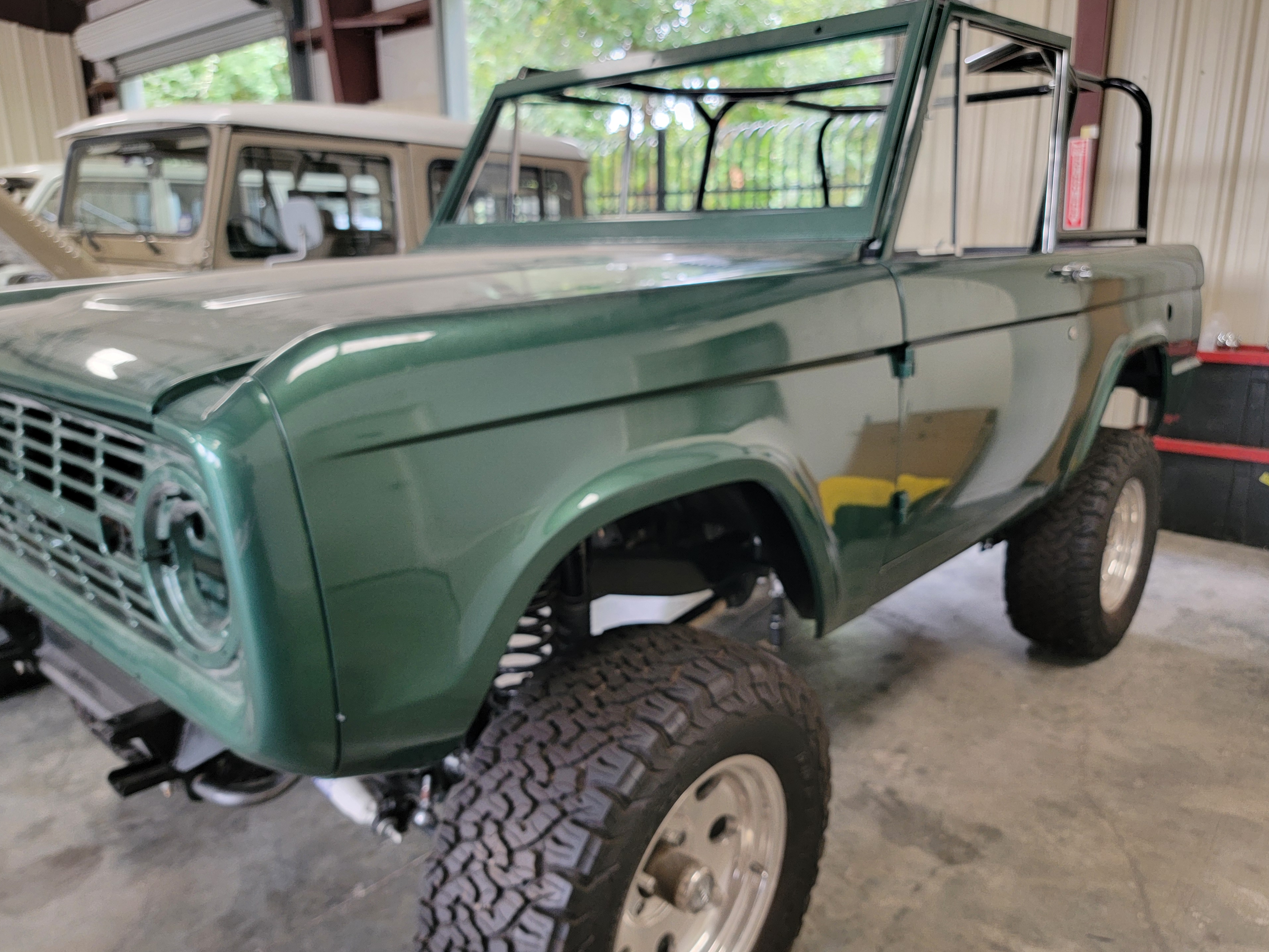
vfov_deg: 54.9
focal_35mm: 25
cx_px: 640
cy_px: 492
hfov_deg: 69.4
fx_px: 916
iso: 250
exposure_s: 1/60
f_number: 1.8
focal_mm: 6.7
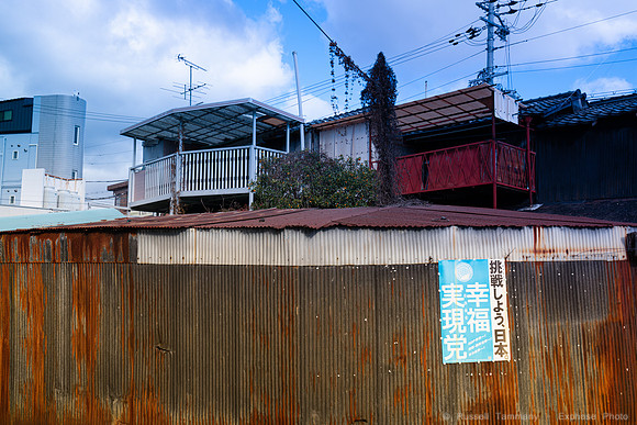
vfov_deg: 37.9
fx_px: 619
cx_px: 318
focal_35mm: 35
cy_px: 212
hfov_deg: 54.4
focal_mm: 35
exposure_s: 1/125
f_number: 6.3
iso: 100
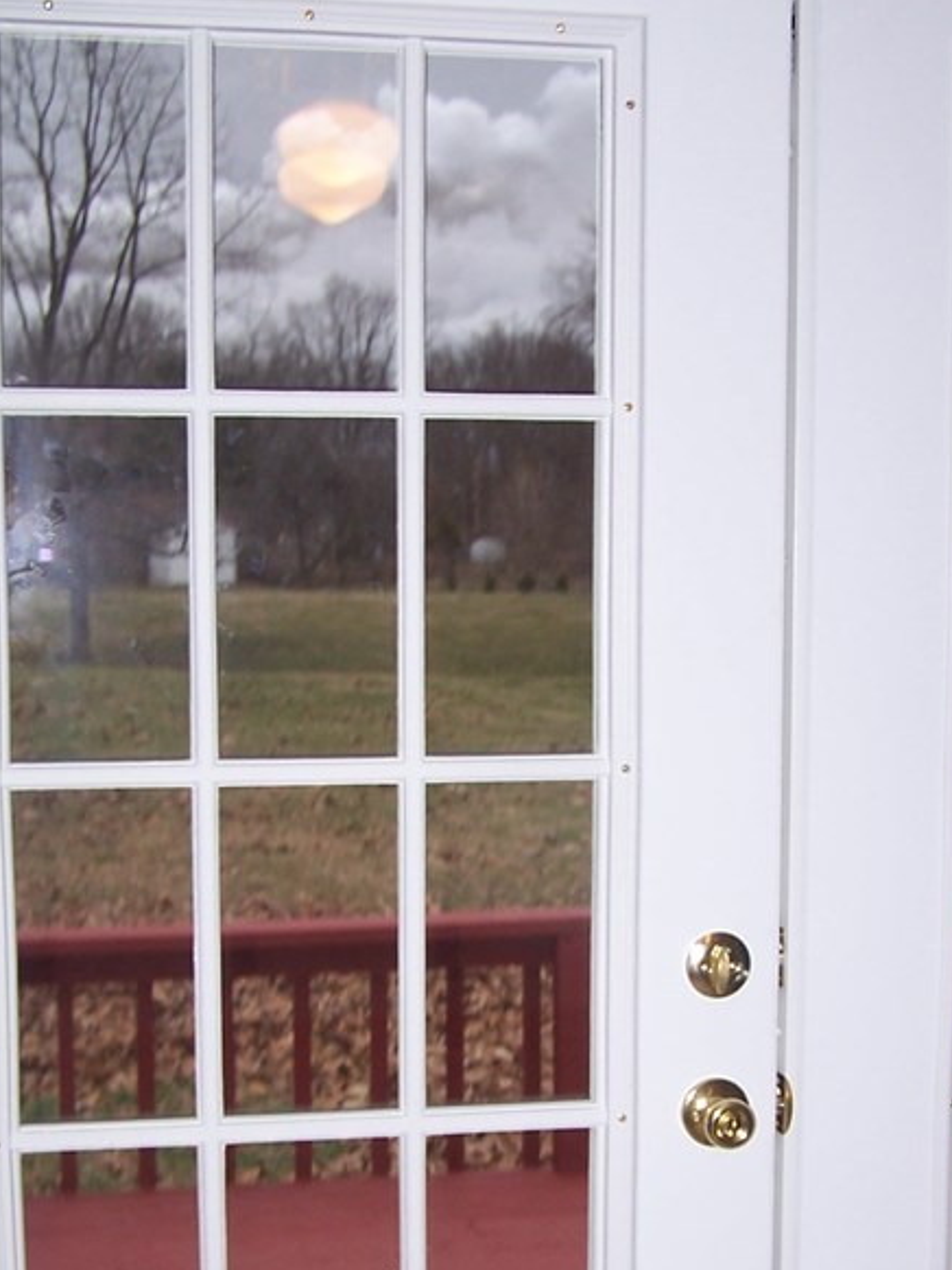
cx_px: 592
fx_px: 2456
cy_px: 892
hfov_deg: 21.9
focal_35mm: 67
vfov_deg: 28.7
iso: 80
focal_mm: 6.3
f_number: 2.8
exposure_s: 1/60
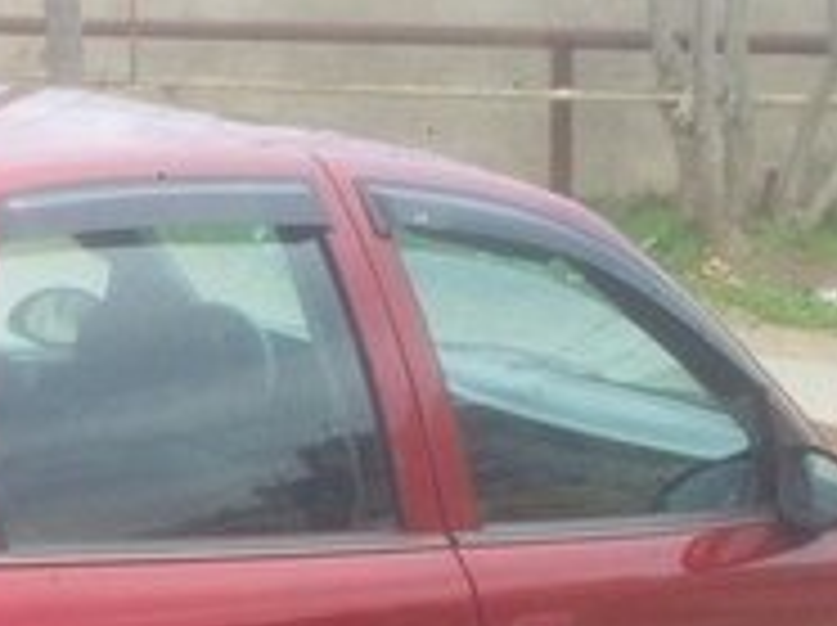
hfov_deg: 18.4
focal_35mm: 103
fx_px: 2487
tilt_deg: -18.2
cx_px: -90
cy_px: 772
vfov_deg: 13.9
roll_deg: +5.3
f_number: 2.2
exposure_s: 1/122
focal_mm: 4.15
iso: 32
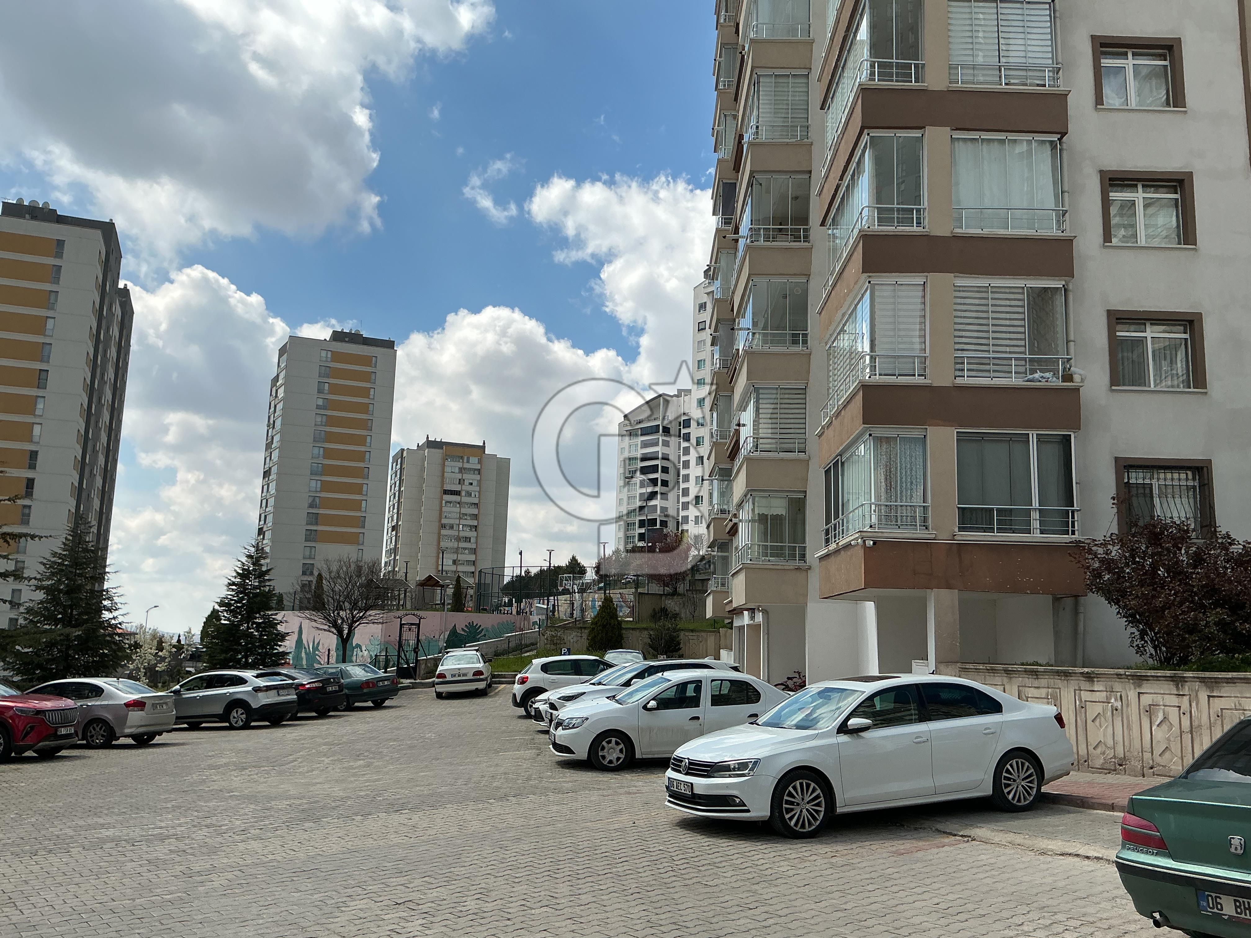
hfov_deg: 61.7
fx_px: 1048
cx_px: 626
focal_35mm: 29
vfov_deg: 48.2
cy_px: 469
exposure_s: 1/3322
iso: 25
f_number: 1.8
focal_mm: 3
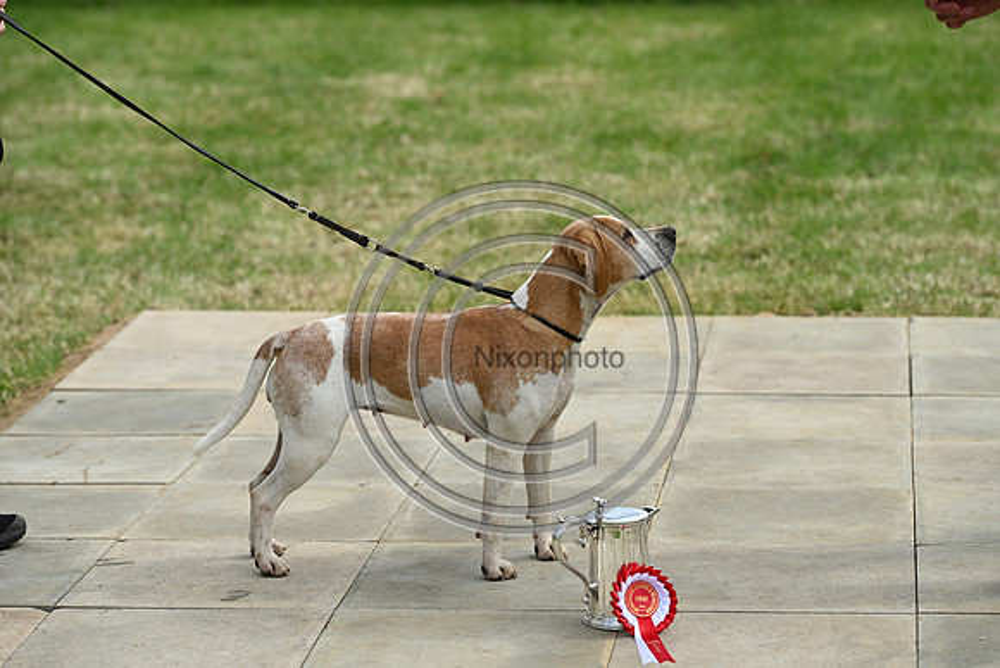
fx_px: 3390
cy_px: 334
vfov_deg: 11.2
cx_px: 500
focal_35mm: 122
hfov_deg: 16.8
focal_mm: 122
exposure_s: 1/1000
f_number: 4.5
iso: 140
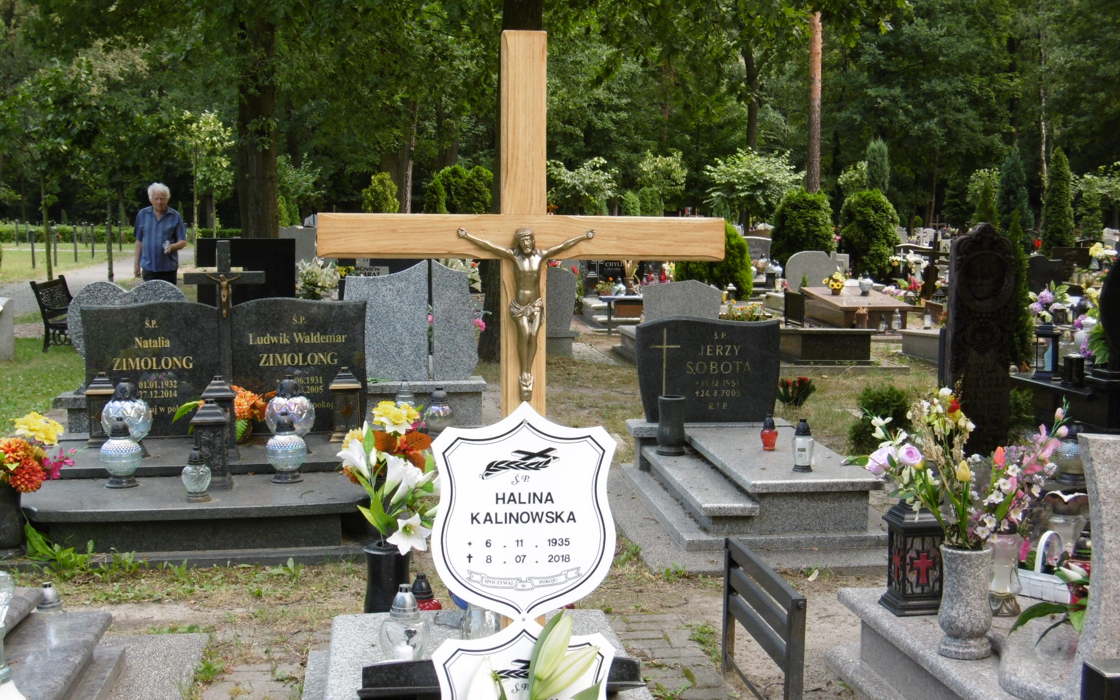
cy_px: 362
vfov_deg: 23.6
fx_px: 1679
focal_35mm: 55
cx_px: 554
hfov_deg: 36.9
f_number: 4
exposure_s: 1/125
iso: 100
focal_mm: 9.2
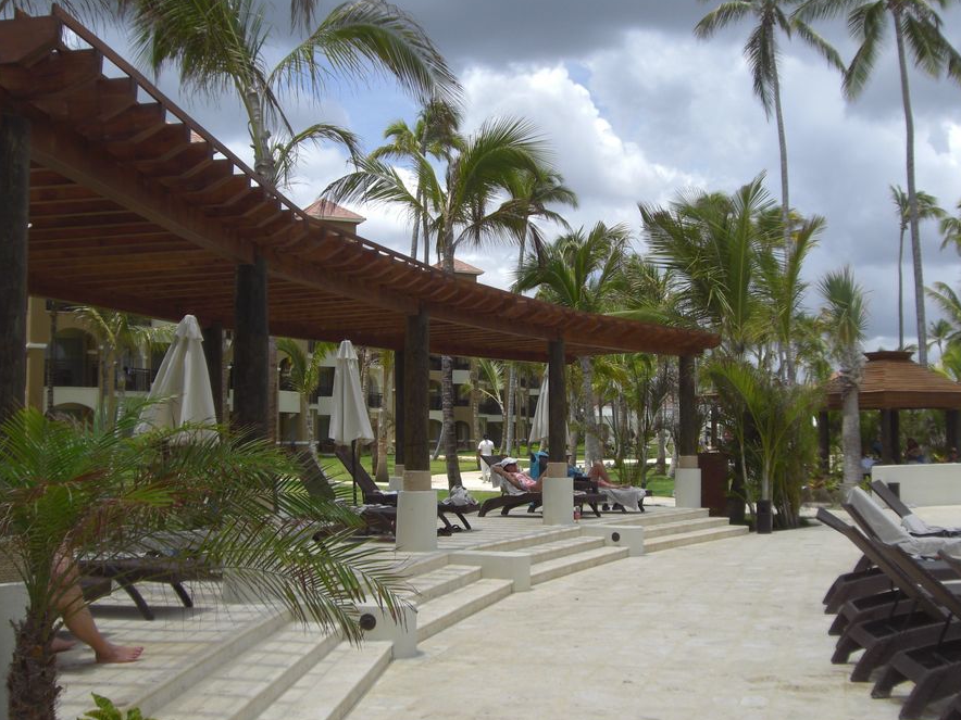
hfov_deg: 42.9
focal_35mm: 44
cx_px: 517
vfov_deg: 32.9
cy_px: 333
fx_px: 1222
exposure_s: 1/160
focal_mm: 6.2
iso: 64
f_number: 8
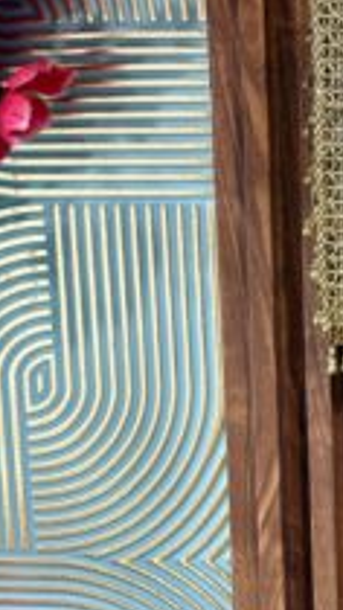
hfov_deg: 20.5
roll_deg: +0.3
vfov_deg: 35.8
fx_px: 874
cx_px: 427
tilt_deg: -7.0
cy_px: 41
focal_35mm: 54
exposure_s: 1/33
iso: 400
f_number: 1.6
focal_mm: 5.96
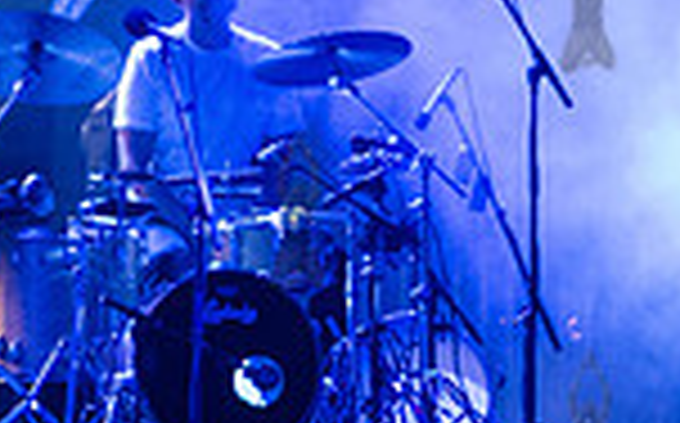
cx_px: 1166
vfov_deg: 1.7
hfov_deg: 2.7
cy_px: 209
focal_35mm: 787
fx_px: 14569
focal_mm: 200
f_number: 3.5
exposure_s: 1/250
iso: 4000
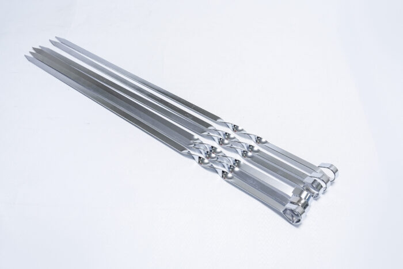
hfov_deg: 36.8
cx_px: 202
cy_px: 134
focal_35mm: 54
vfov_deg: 25.1
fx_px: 605
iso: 3200
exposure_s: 1/200
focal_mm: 54
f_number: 9
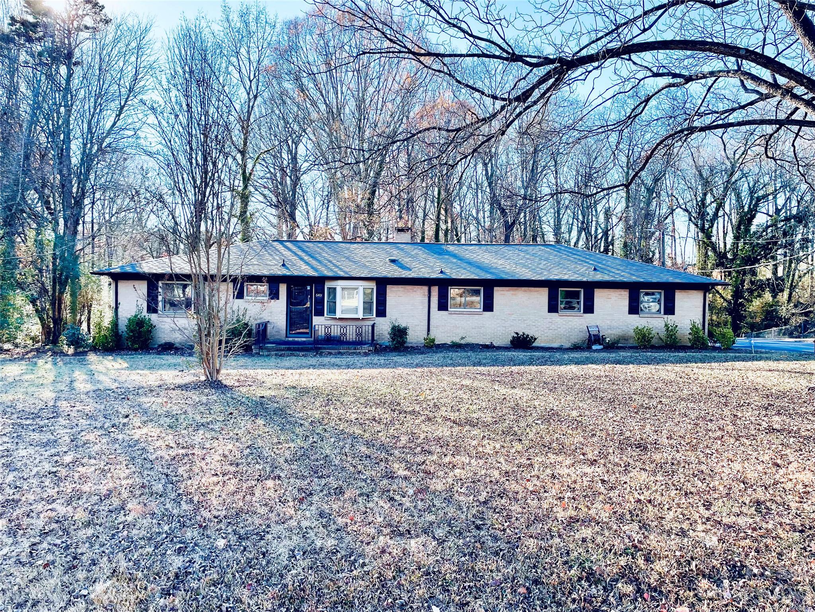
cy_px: 306
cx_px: 408
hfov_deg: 67.3
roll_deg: -1.1
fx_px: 612
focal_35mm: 26
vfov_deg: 53.1
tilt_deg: -1.8
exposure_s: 1/643
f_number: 1.6
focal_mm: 4.2
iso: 32
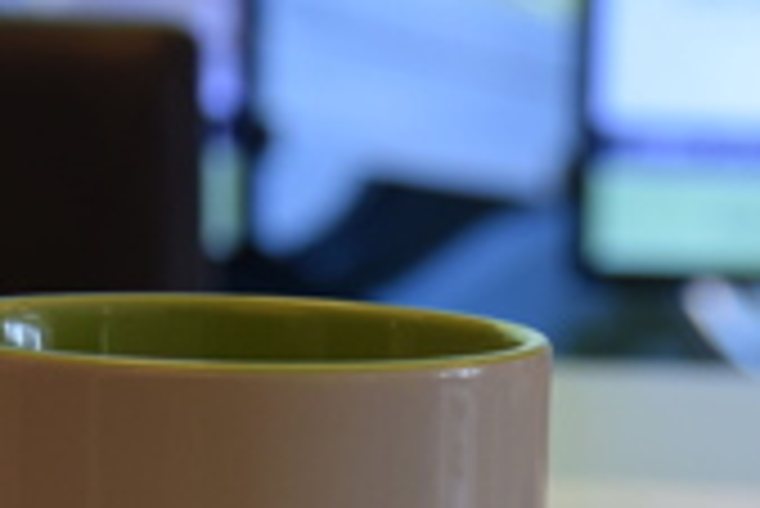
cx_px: 881
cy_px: 733
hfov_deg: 8.6
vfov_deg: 5.8
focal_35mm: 236
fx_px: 4986
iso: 400
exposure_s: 1/80
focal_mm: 40
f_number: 4.5
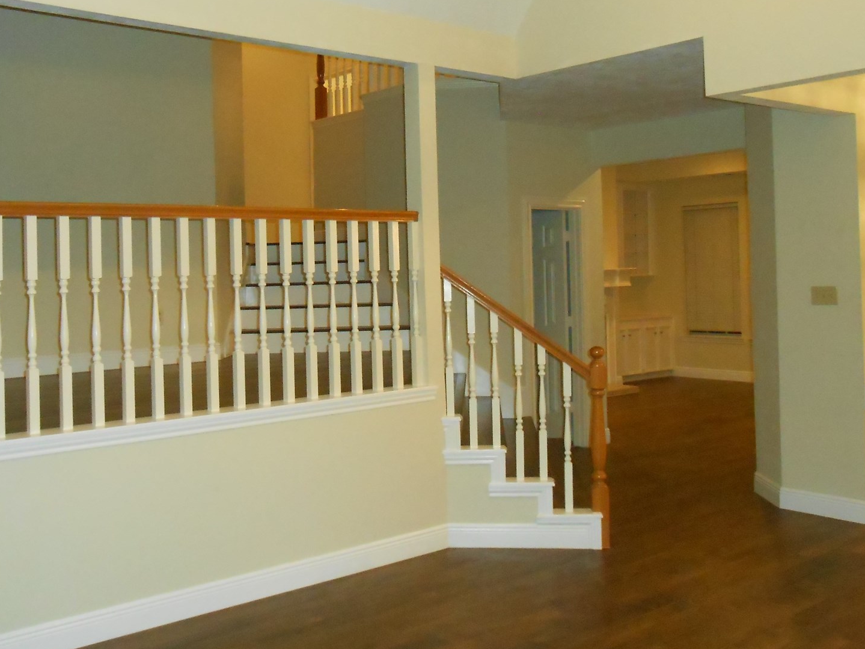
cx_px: 371
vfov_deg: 38.5
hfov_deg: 50.0
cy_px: 252
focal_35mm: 37
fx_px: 924
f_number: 3.5
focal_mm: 4.6
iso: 640
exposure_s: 1/25
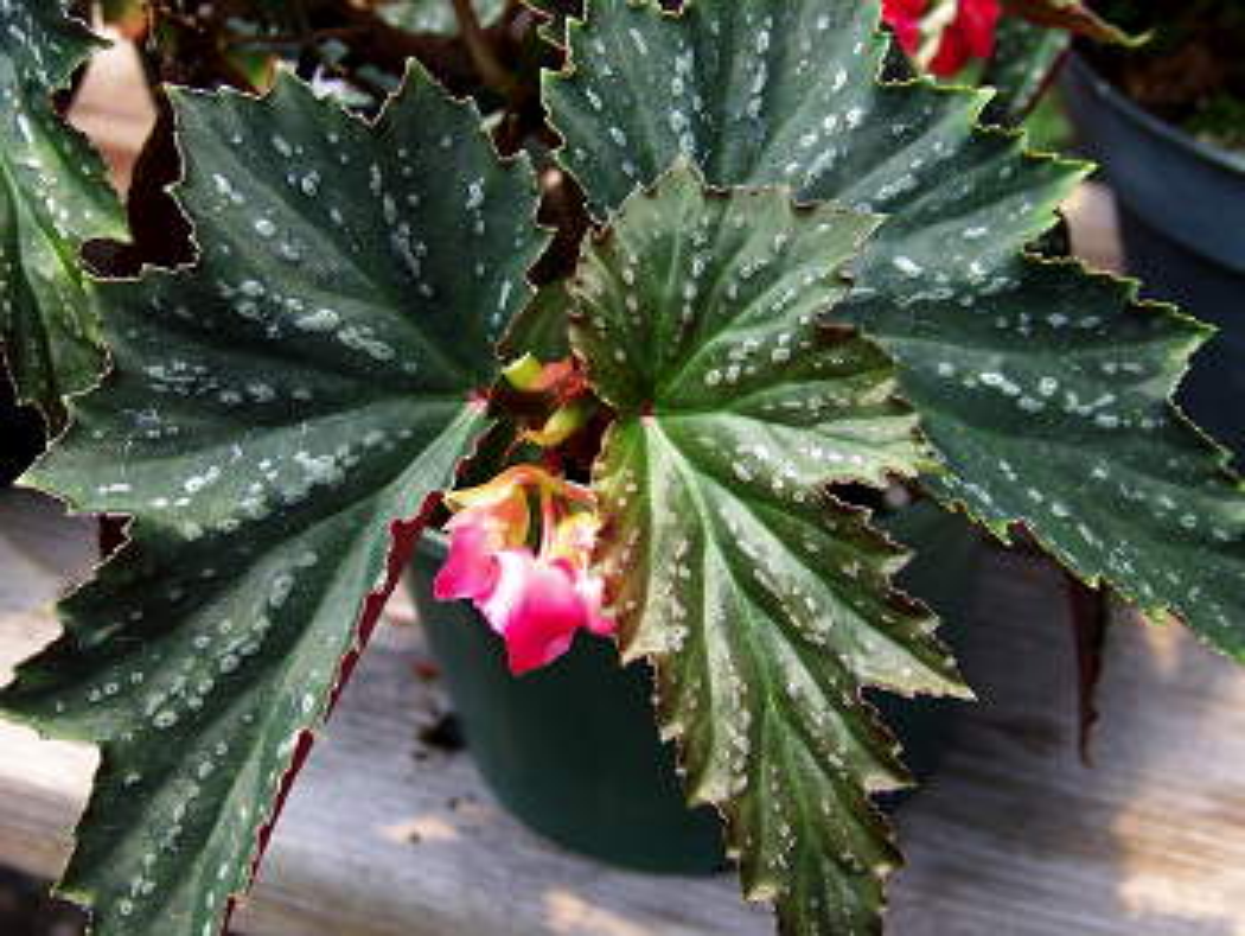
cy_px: 468
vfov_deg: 15.4
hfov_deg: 20.4
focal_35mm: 96
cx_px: 622
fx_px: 3455
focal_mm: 16.2
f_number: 3.2
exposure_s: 1/60
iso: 64
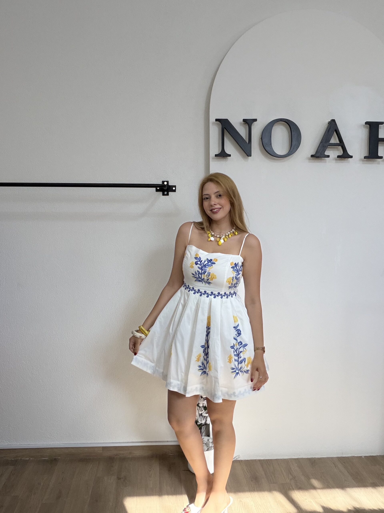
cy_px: 256
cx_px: 192
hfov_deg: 46.8
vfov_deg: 60.0
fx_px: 444
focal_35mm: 30
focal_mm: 2.71
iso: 80
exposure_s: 1/205
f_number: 1.9
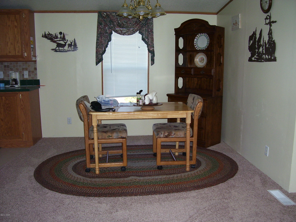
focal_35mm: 34
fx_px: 291
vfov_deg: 41.8
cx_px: 148
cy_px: 111
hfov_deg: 54.0
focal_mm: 5.6
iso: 125
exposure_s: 1/60
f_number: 2.7
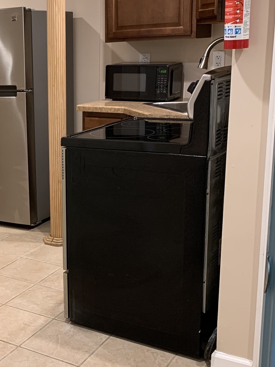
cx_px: 3
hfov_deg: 26.2
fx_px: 561
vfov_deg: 36.2
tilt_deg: -13.4
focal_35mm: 53
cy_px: 182
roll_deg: +2.7
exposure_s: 1/60
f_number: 1.8
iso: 125
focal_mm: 4.25
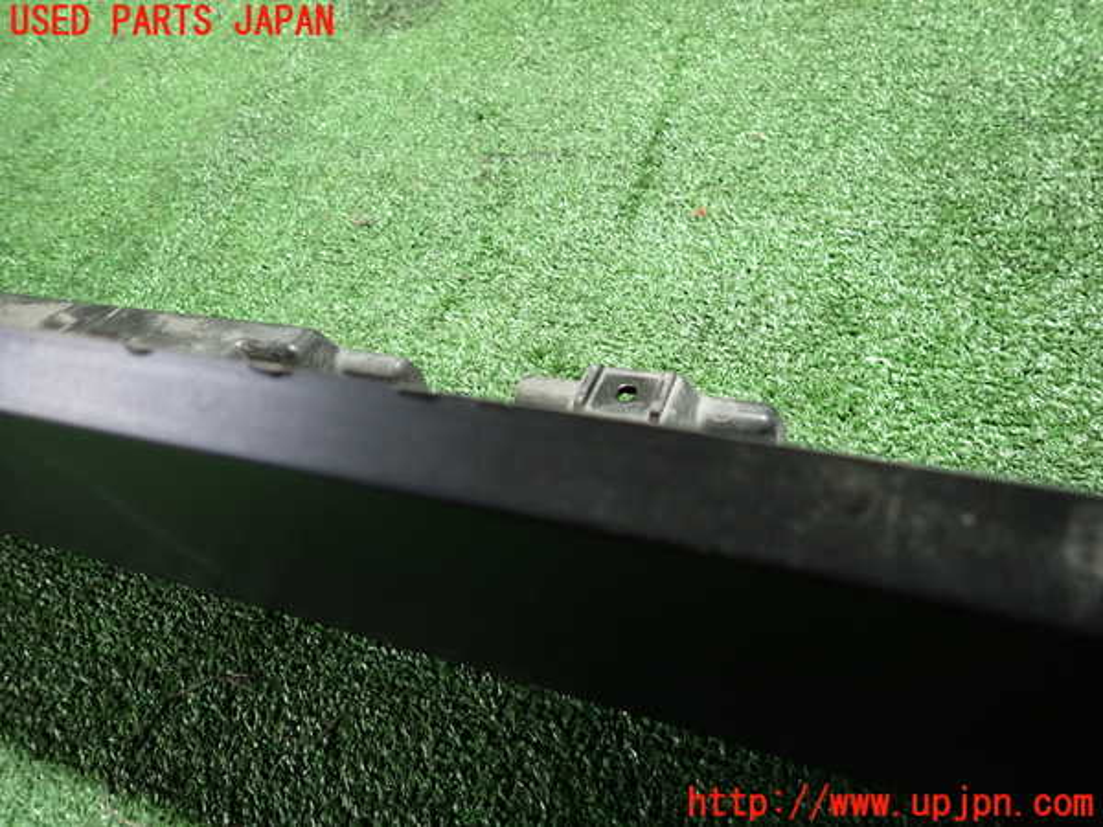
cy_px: 414
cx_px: 552
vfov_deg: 54.9
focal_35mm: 25
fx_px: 797
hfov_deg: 69.4
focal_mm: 4.5
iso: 320
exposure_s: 1/30
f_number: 2
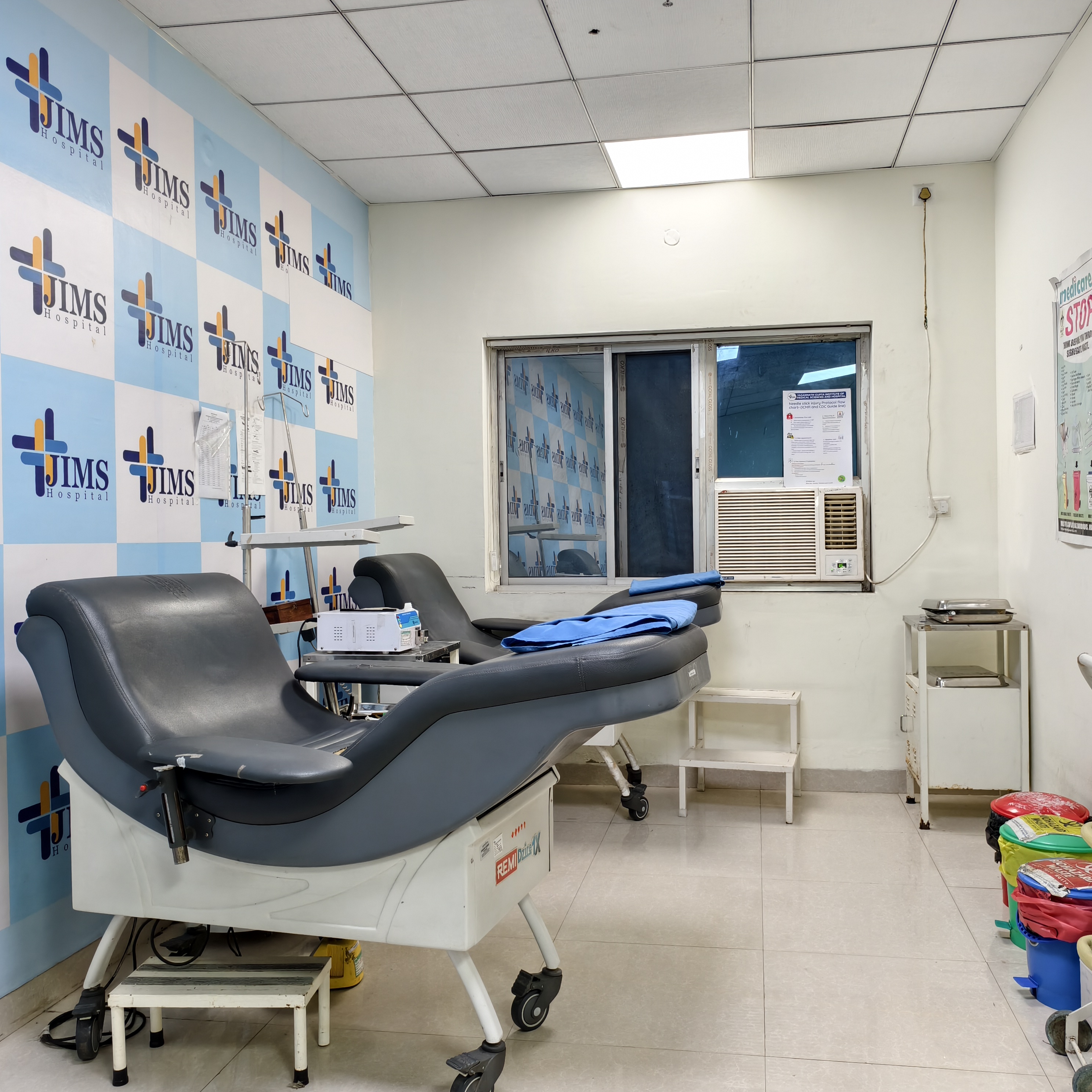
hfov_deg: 57.3
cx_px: 582
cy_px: 553
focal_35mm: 28
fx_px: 999
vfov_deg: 57.3
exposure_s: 1/100
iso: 658
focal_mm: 5.6
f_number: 1.57
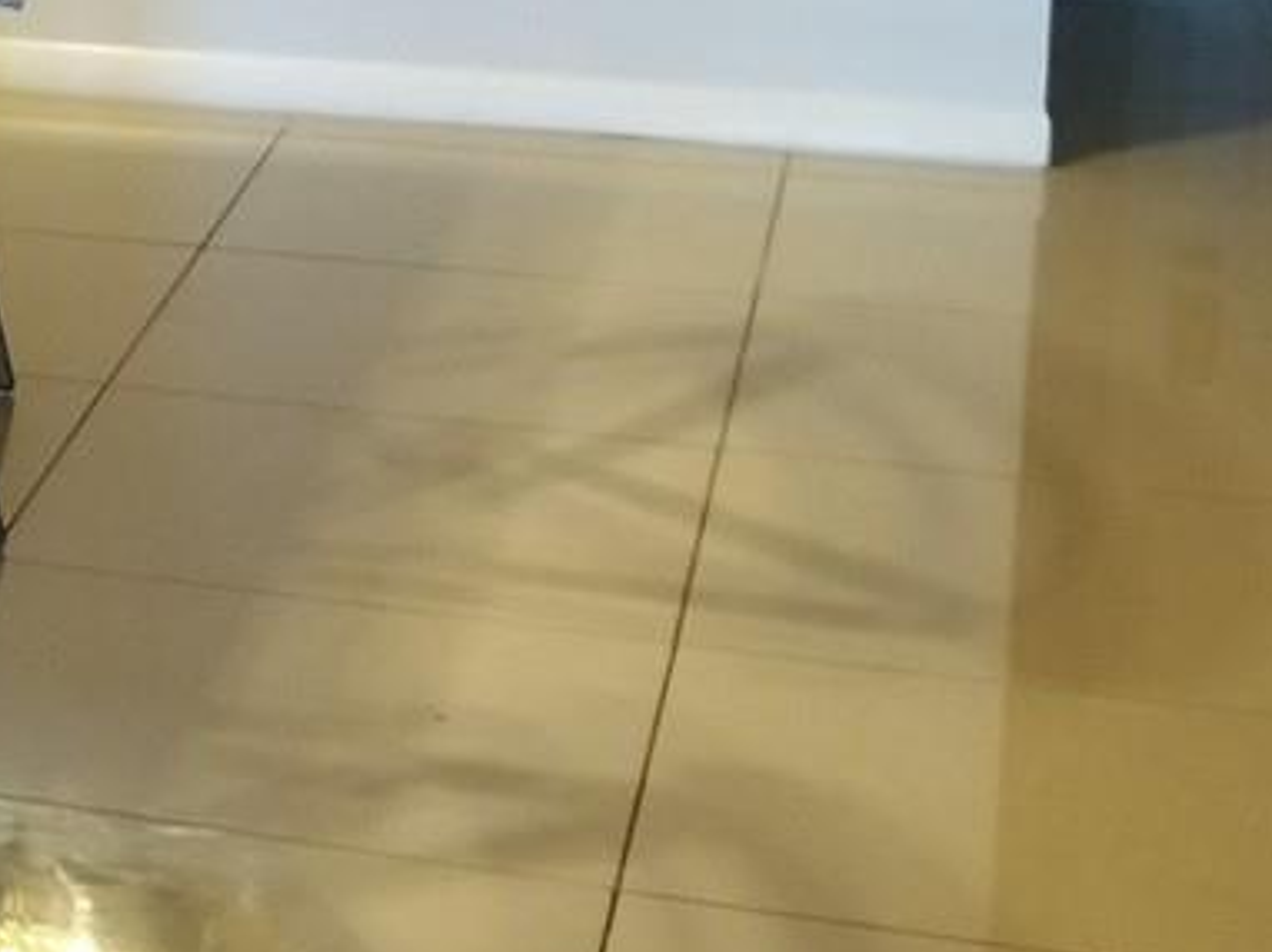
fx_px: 4003
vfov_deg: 13.4
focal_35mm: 109
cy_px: 5
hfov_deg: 15.1
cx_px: -1159
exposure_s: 1/30
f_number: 1.7
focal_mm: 4.25
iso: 250
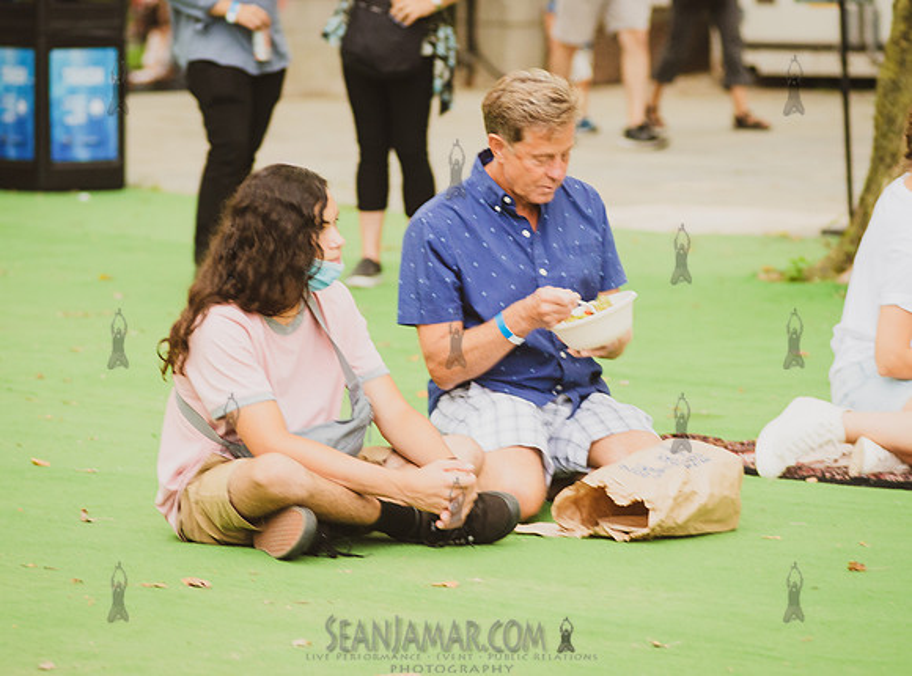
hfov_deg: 10.6
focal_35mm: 188
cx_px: 479
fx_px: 4925
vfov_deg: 7.9
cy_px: 362
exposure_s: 1/60
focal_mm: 135
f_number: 4
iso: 2000
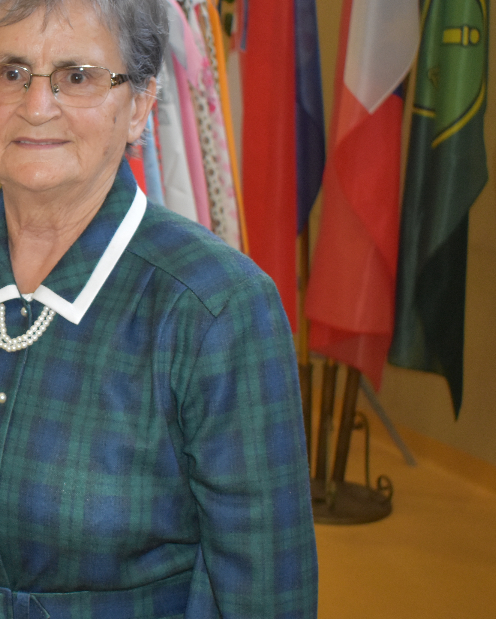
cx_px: -74
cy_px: 295
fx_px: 1339
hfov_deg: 19.9
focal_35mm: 73
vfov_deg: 26.1
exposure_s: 1/80
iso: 1600
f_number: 4
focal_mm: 25
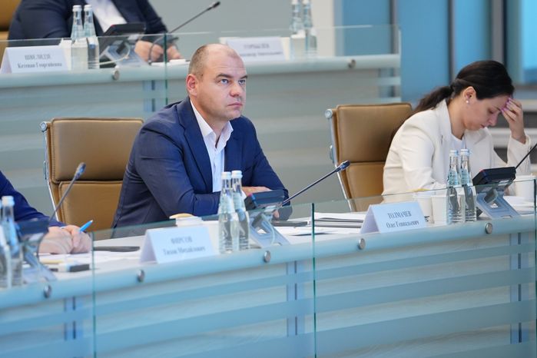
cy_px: 179
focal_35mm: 300
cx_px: 268
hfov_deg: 6.9
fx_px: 4475
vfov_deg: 4.6
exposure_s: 1/160
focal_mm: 200
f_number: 2.8
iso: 1250
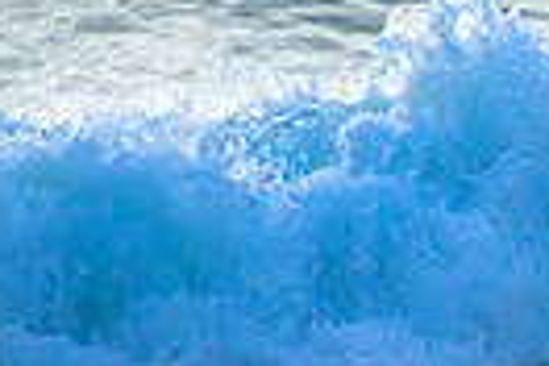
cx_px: 836
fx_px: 36780
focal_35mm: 2412
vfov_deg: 0.6
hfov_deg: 0.9
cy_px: 83
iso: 900
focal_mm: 400
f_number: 5.6
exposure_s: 1/2000
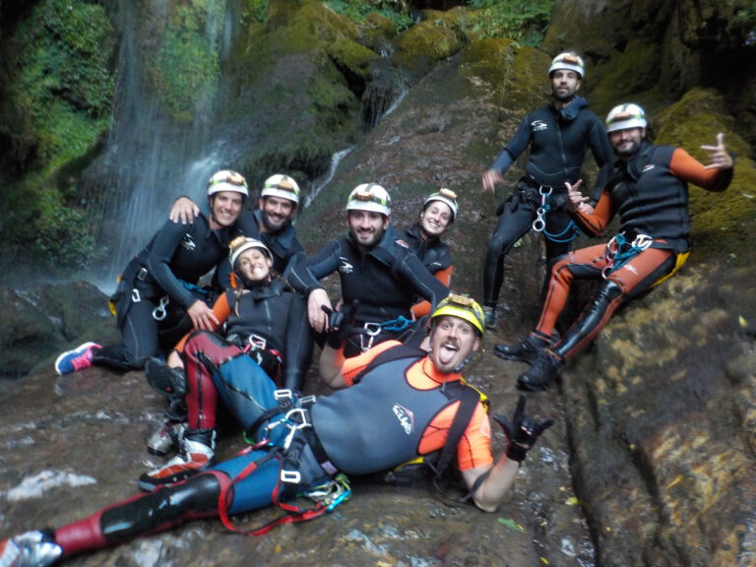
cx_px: 378
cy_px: 284
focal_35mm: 30
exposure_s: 1/25
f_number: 3.3
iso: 400
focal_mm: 4.1
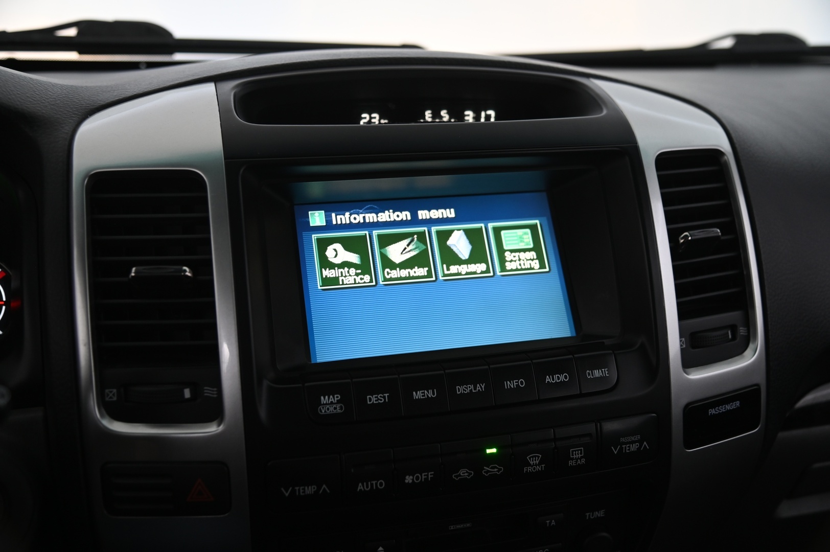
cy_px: 276
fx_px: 875
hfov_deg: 50.7
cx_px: 415
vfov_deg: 35.0
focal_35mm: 38
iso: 1000
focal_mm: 38
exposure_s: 1/25
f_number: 4
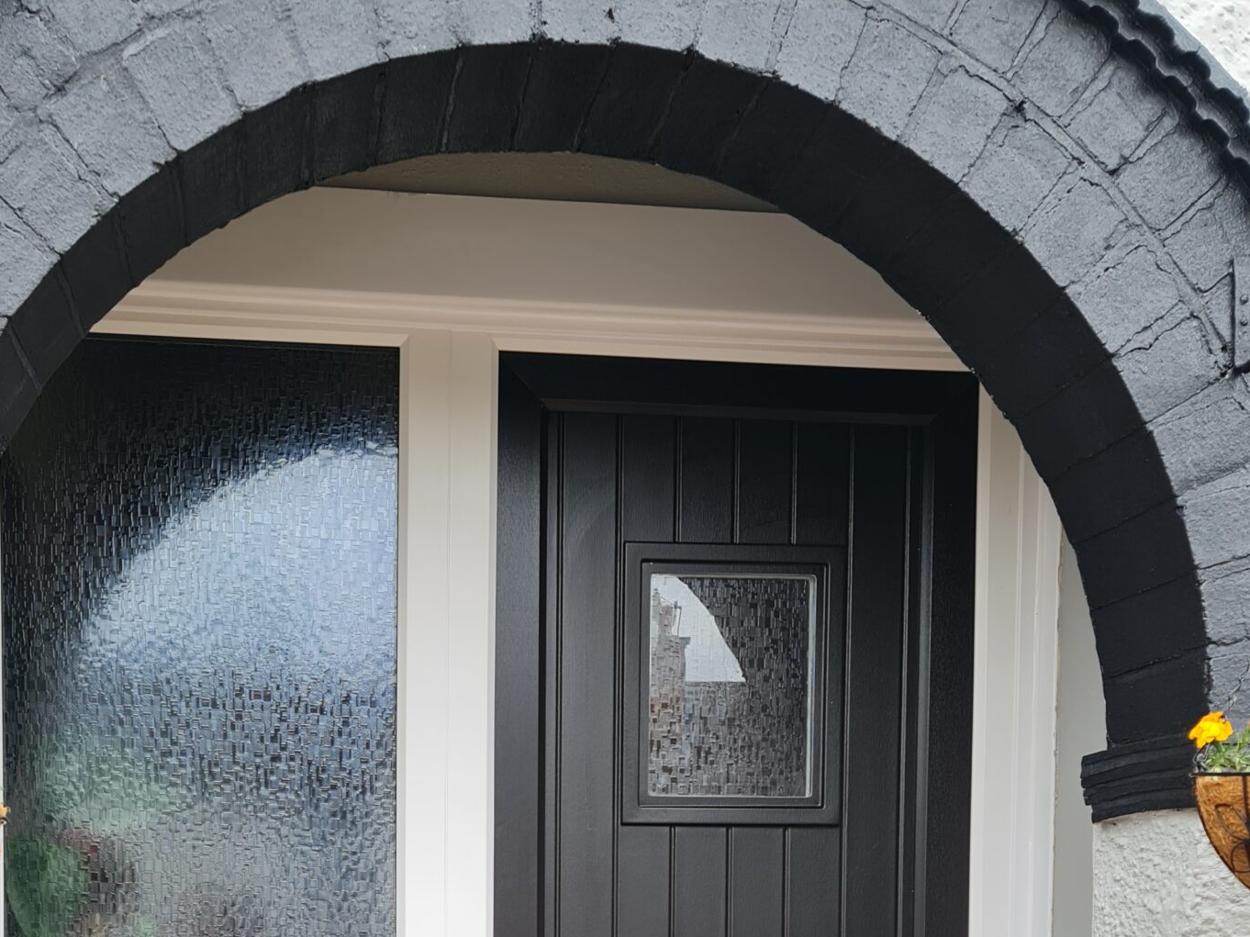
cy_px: 983
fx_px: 1697
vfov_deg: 28.5
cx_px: 467
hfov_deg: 40.2
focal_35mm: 47
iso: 50
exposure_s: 1/121
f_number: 1.8
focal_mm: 7
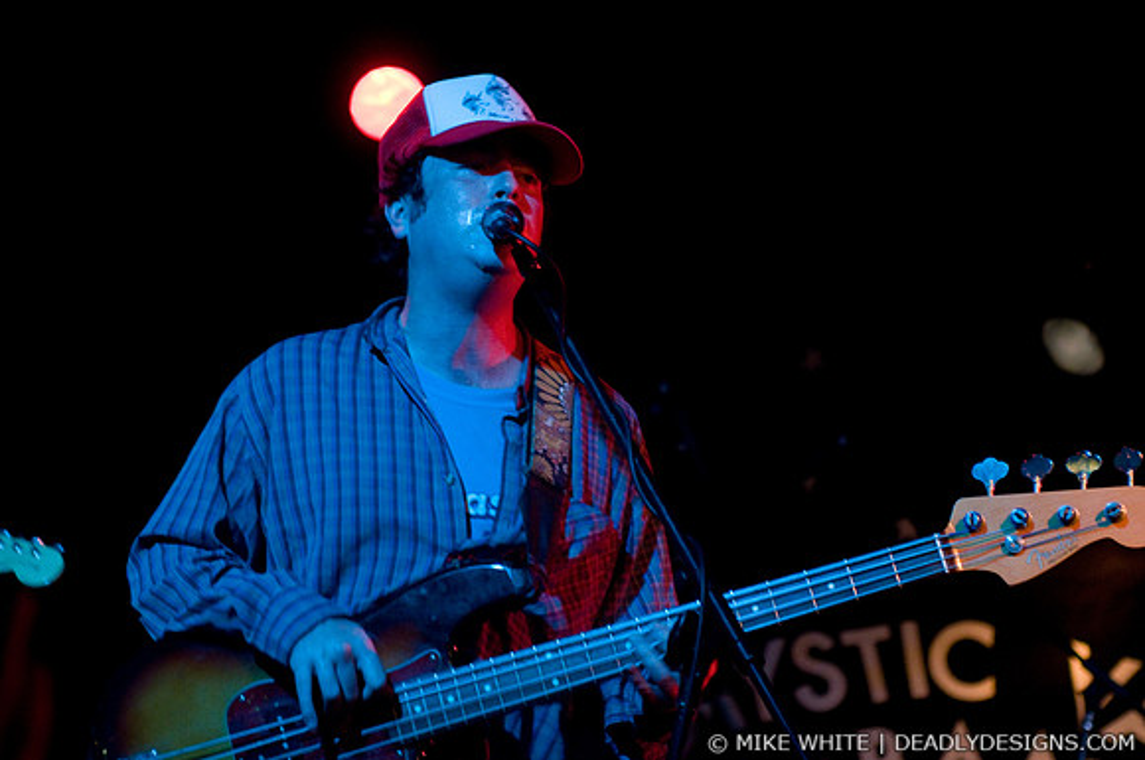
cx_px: 572
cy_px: 380
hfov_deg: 19.5
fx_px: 3335
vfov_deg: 13.0
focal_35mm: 105
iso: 1250
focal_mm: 70
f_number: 2.8
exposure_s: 1/40
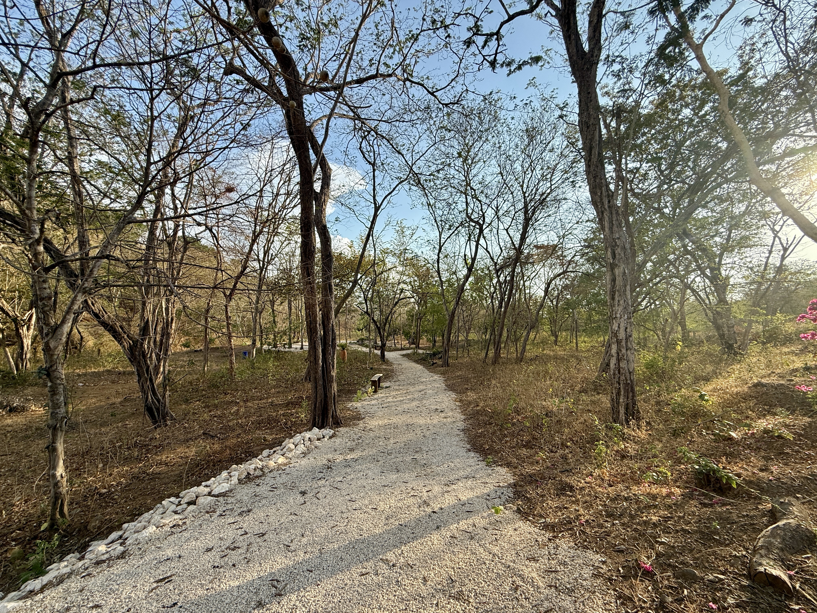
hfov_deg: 102.1
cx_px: 408
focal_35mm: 14
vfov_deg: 85.7
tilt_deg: +2.4
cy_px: 306
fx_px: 330
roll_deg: -1.8
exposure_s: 1/942
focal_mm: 2.22
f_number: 2.2
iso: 50
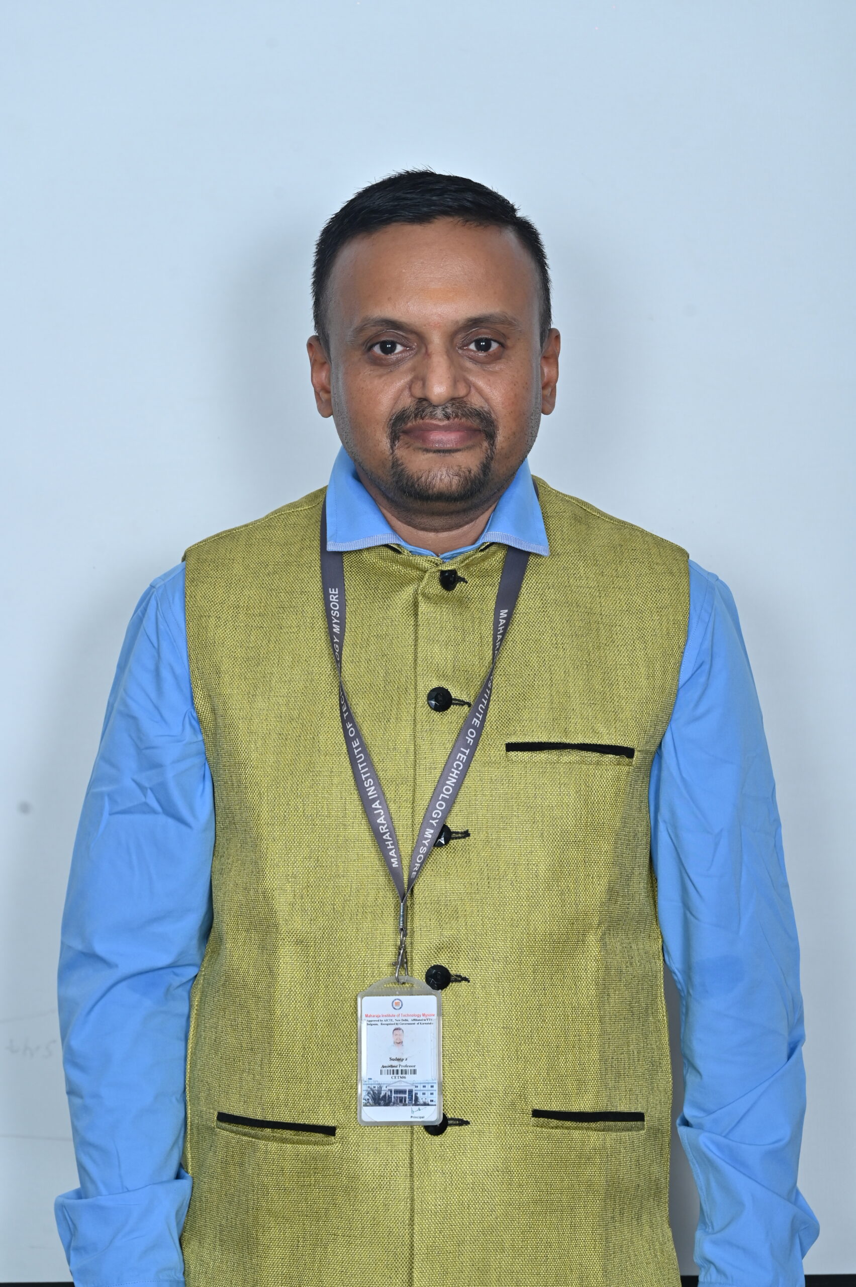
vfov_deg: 17.8
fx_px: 4107
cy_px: 644
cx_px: 428
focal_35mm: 115
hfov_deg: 11.9
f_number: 7.1
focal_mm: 115
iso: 400
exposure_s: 1/160
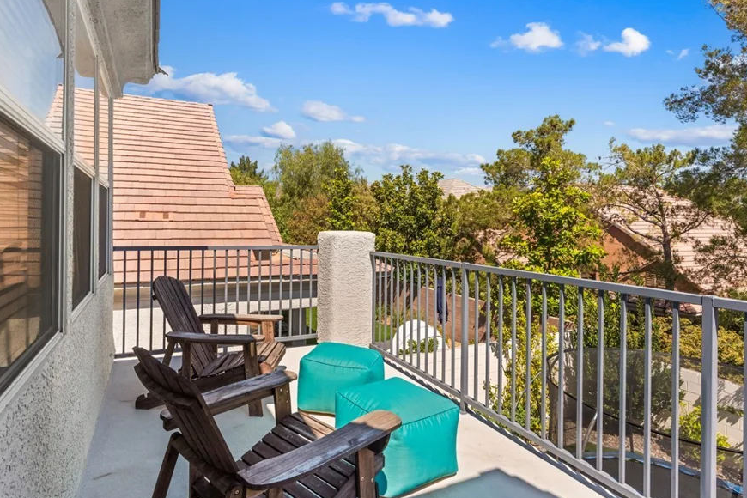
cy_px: 226
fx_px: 415
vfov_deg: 61.8
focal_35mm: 20
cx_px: 348
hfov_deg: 83.9
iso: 400
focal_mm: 17
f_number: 8
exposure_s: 1/8000
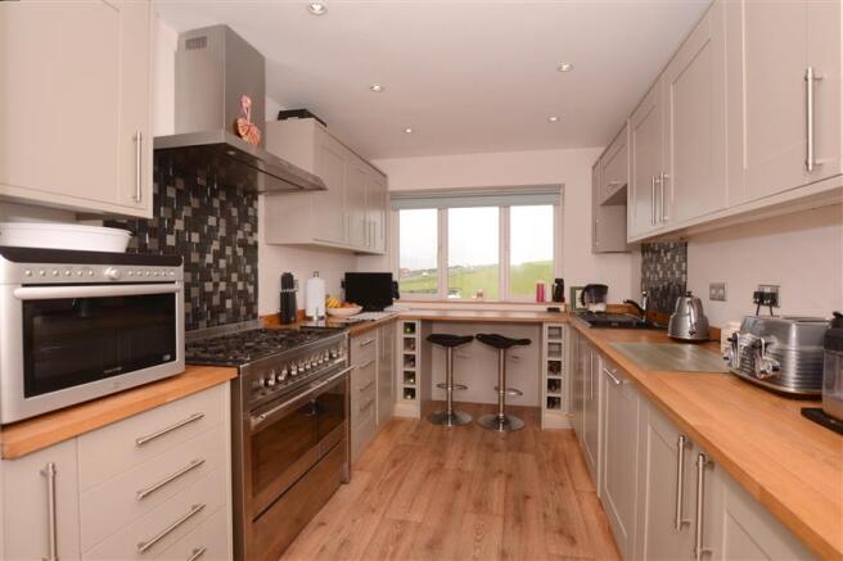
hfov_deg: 92.5
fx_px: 404
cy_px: 280
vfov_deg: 69.6
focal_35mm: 17
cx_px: 422
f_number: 5.6
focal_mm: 11.5
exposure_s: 1/160
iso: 200
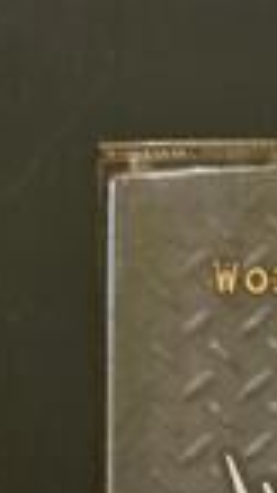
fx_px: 889
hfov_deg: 16.3
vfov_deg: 26.4
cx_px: 409
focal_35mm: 68
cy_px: 638
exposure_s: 1/24
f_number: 1.8
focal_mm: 5
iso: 1250
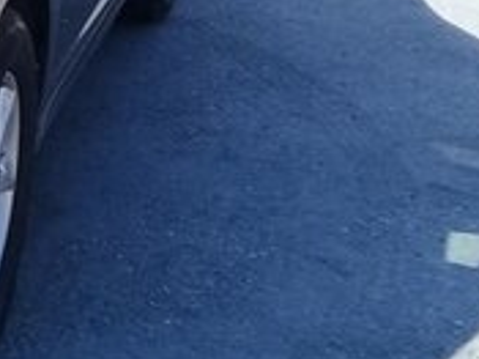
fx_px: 1618
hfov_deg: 15.2
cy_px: -26
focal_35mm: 117
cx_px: -307
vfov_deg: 12.5
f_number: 2.2
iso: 50
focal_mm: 3.3
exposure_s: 1/506
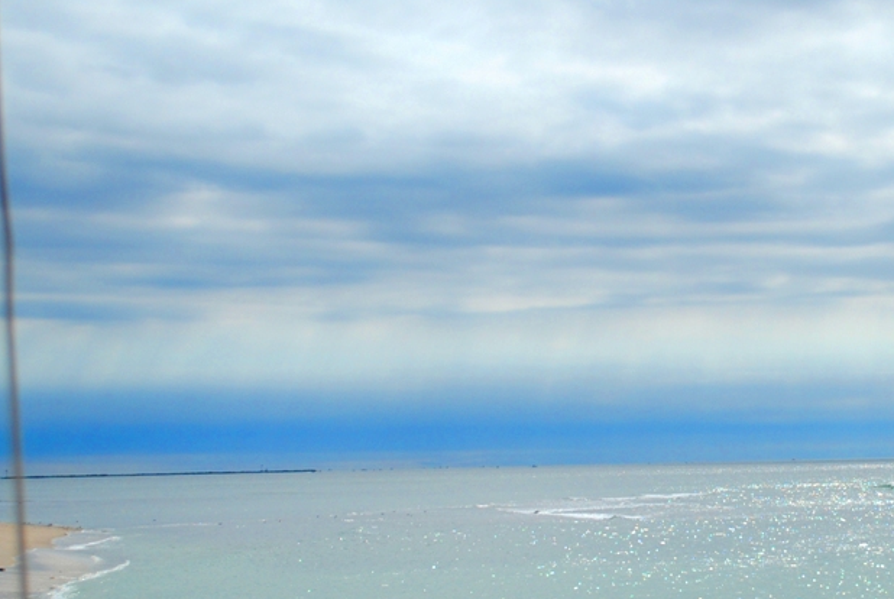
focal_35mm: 79
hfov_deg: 25.2
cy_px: 350
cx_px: 725
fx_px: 1965
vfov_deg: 17.3
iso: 200
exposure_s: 1/4000
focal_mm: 28
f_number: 4.5
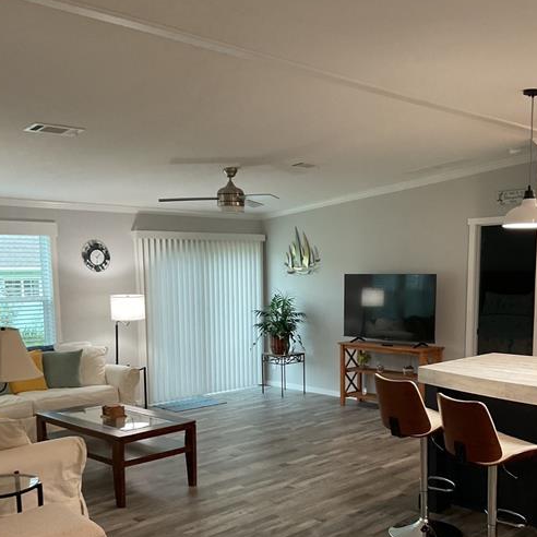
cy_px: 357
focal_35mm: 40
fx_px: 702
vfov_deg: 41.3
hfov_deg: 41.8
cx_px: 306
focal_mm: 3
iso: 160
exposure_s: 1/50
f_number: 1.8
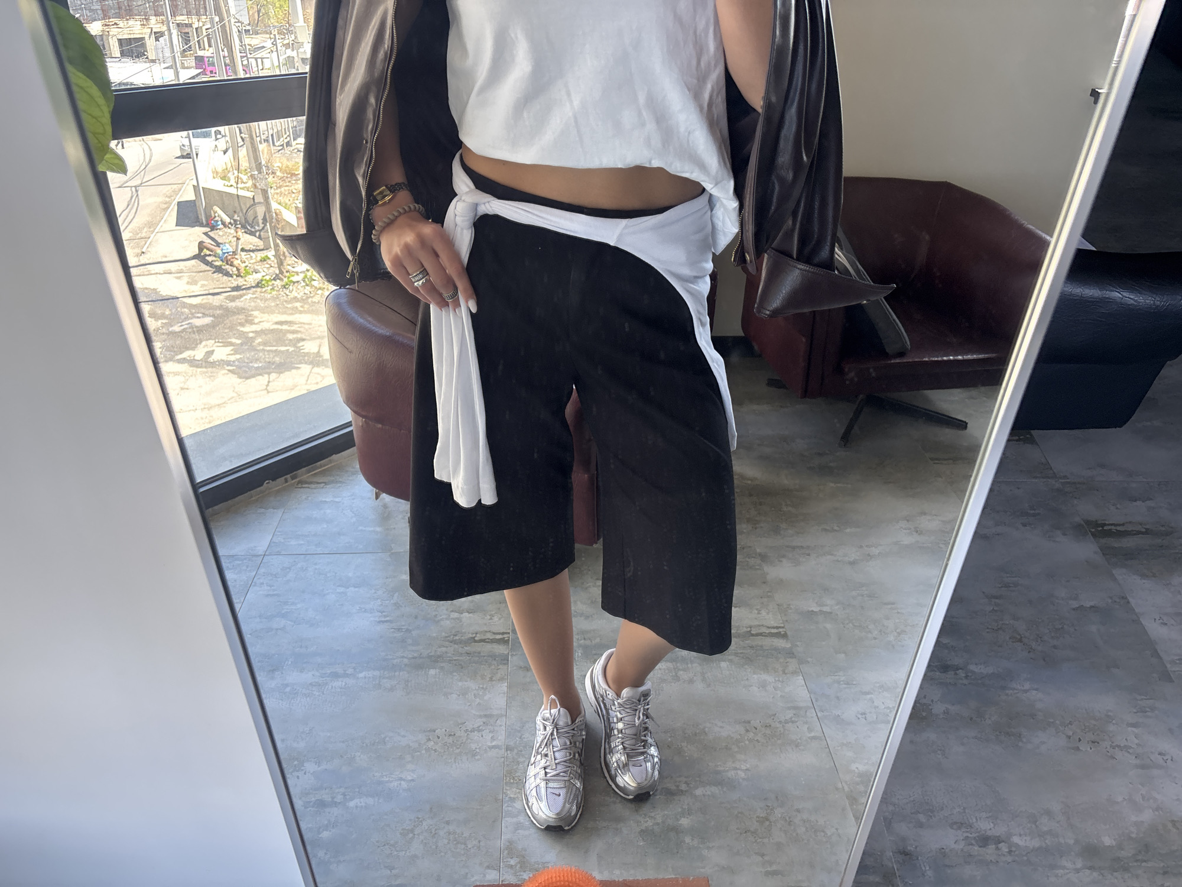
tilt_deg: -42.6
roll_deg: -0.4
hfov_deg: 67.3
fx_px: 888
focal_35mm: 26
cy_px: 444
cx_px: 591
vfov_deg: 53.1
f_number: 1.6
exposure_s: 1/121
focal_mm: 5.96
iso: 100
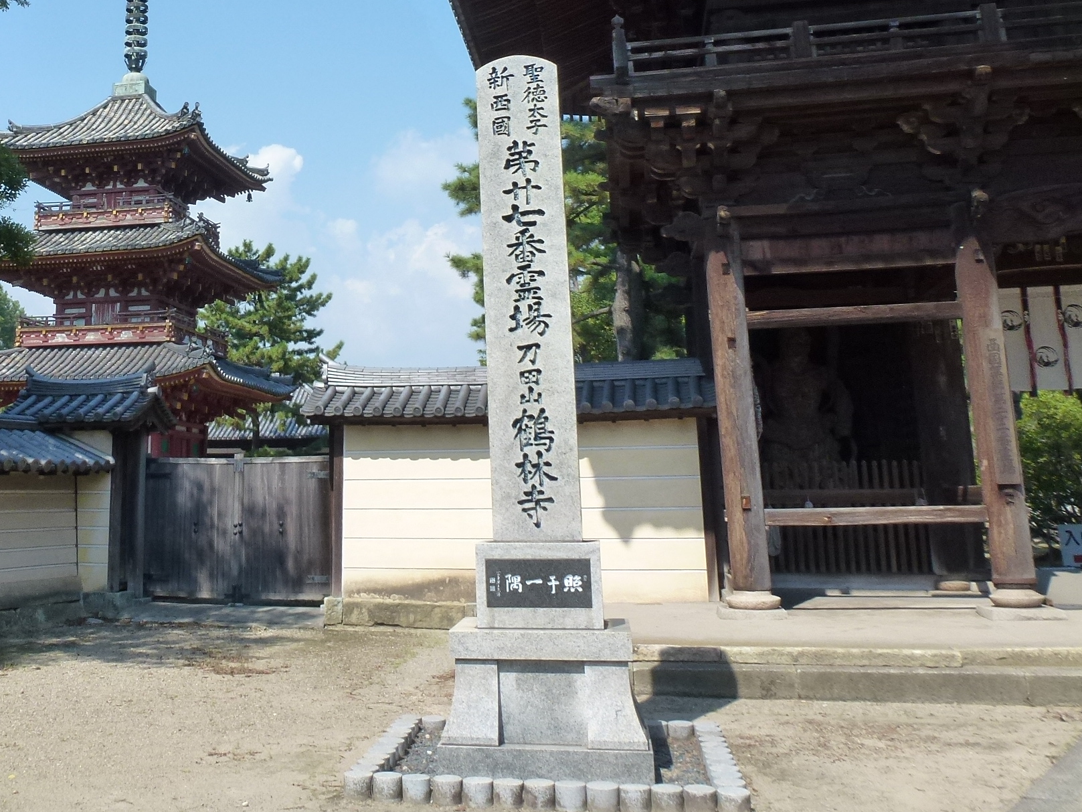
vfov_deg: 36.7
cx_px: 289
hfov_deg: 47.4
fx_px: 1188
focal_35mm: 38
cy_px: 186
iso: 160
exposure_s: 1/640
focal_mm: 4.3
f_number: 4
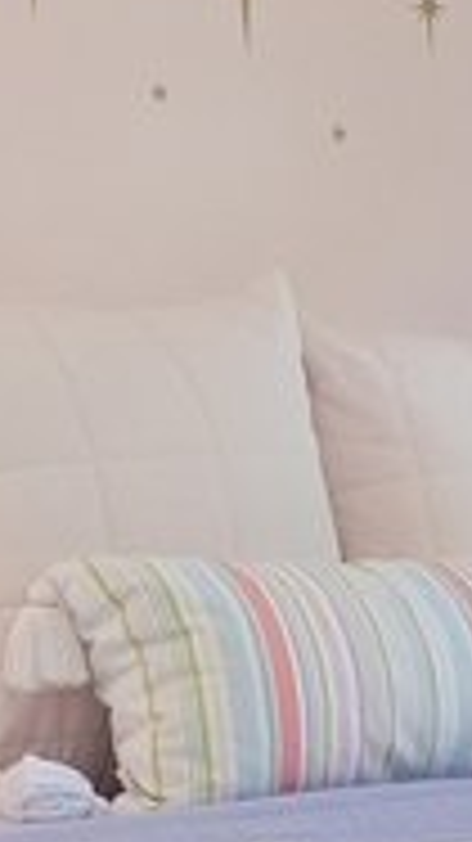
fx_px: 3075
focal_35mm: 138
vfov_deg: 15.5
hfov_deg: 8.2
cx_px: 1065
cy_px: 286
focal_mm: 8
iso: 160
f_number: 5.6
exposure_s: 1/20
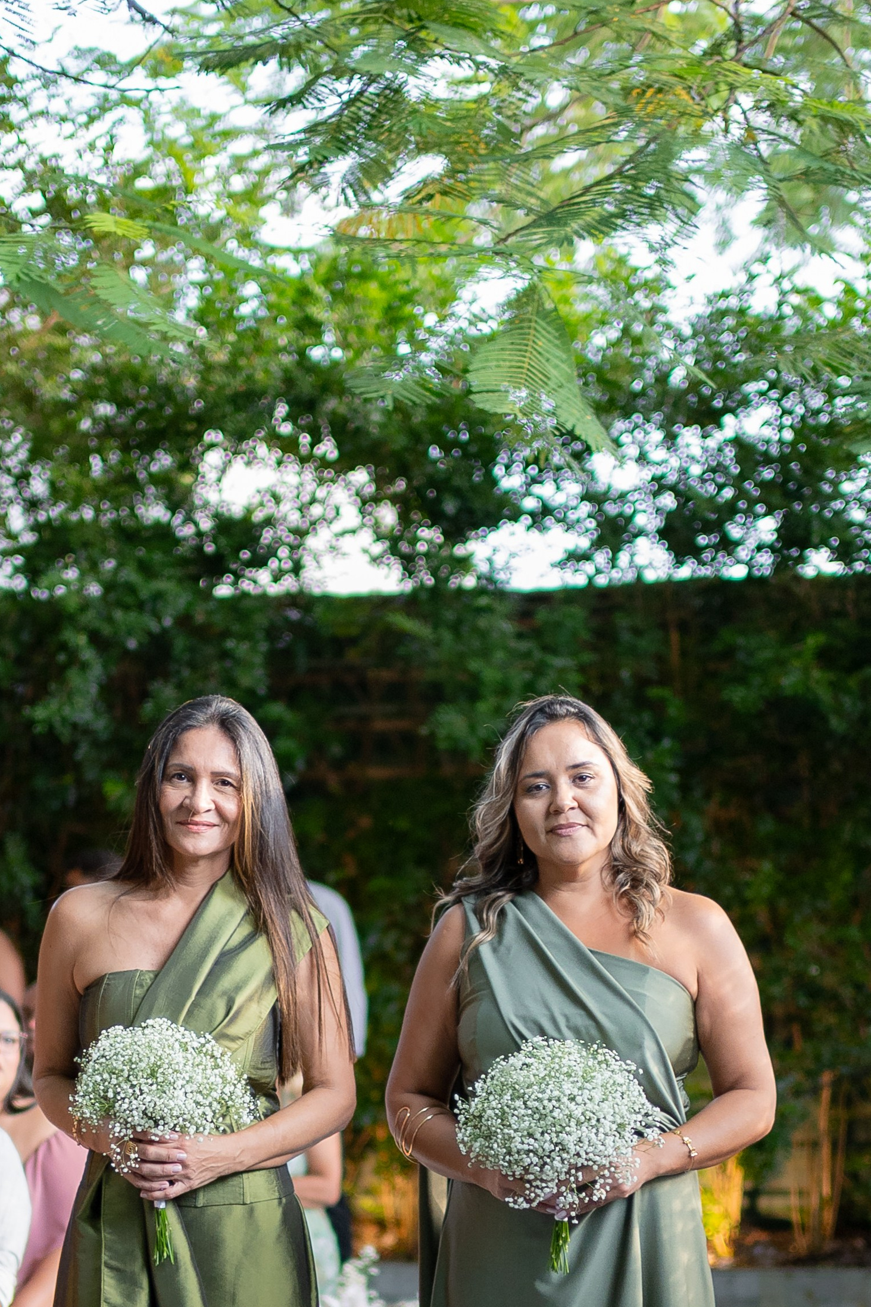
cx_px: 357
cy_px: 979
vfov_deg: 22.2
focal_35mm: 91
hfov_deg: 15.0
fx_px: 3302
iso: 500
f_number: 1.4
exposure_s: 1/800
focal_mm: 35
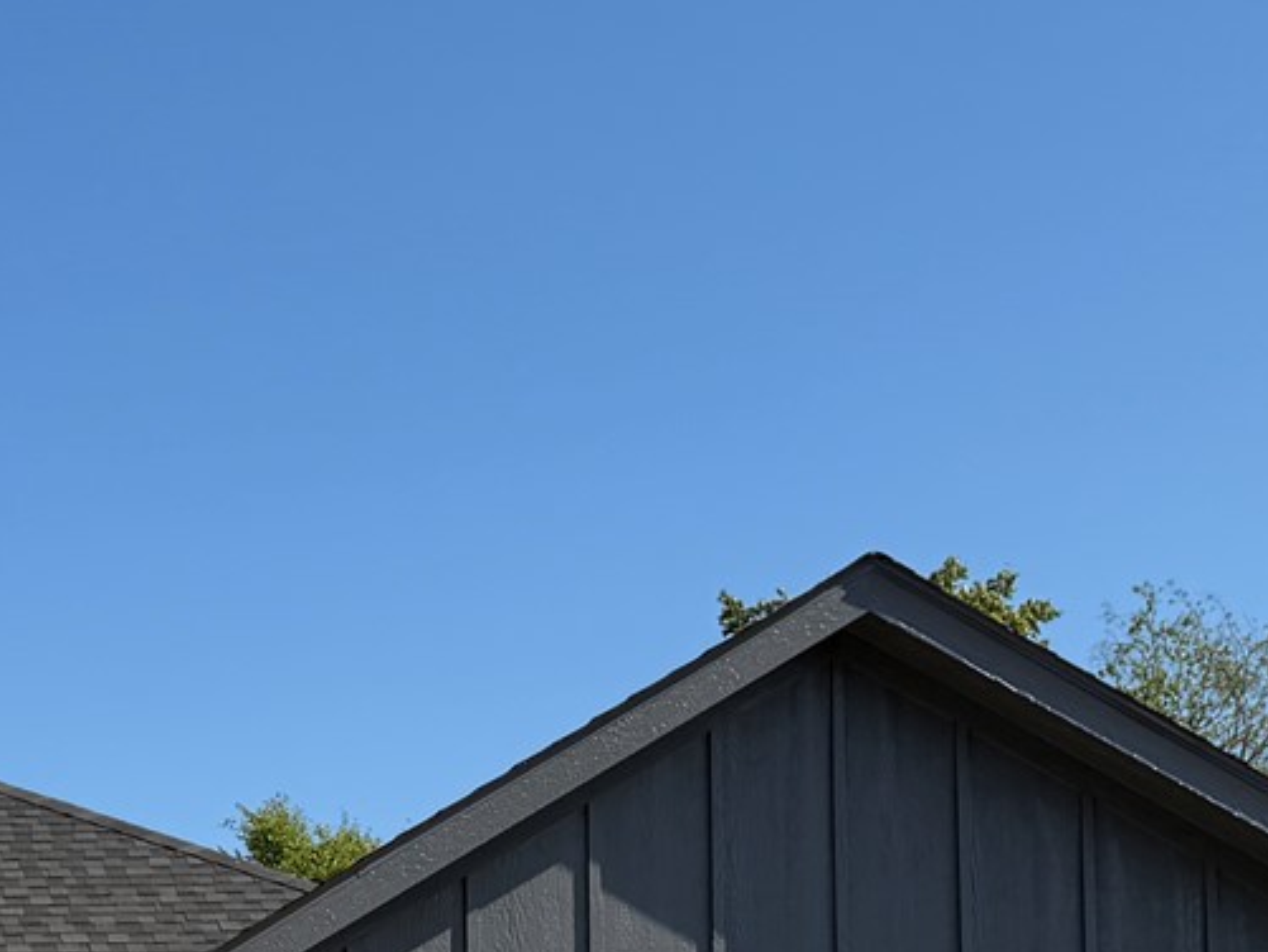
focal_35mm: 92
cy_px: 1324
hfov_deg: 20.0
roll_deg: +0.6
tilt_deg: +2.7
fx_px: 3371
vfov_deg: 15.1
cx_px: -256
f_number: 1.78
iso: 80
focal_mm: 6.76
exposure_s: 1/4975
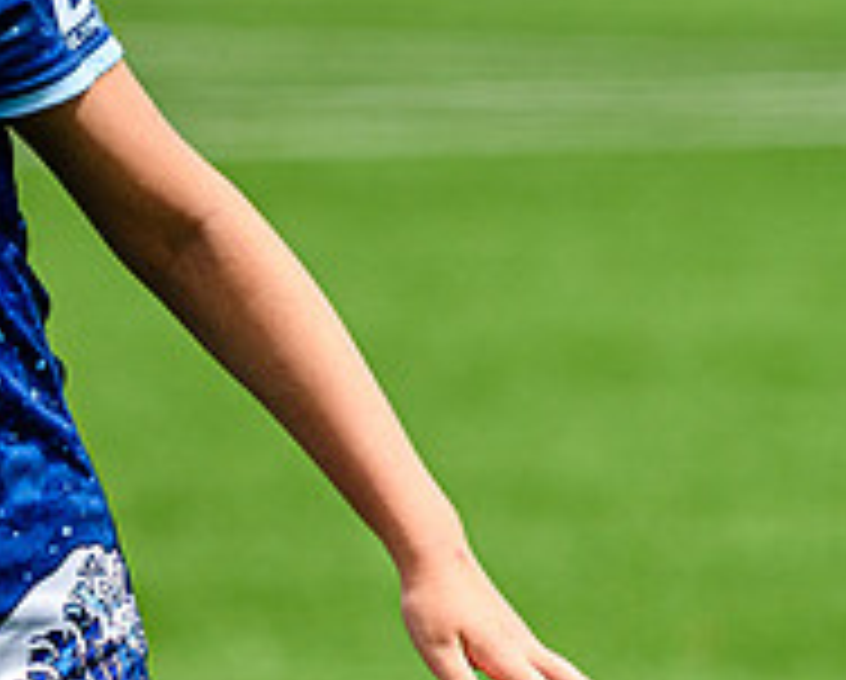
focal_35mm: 1182
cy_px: -31
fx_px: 29641
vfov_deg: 1.3
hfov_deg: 1.6
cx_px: -288
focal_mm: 200
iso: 100
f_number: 3.2
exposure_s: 1/1600
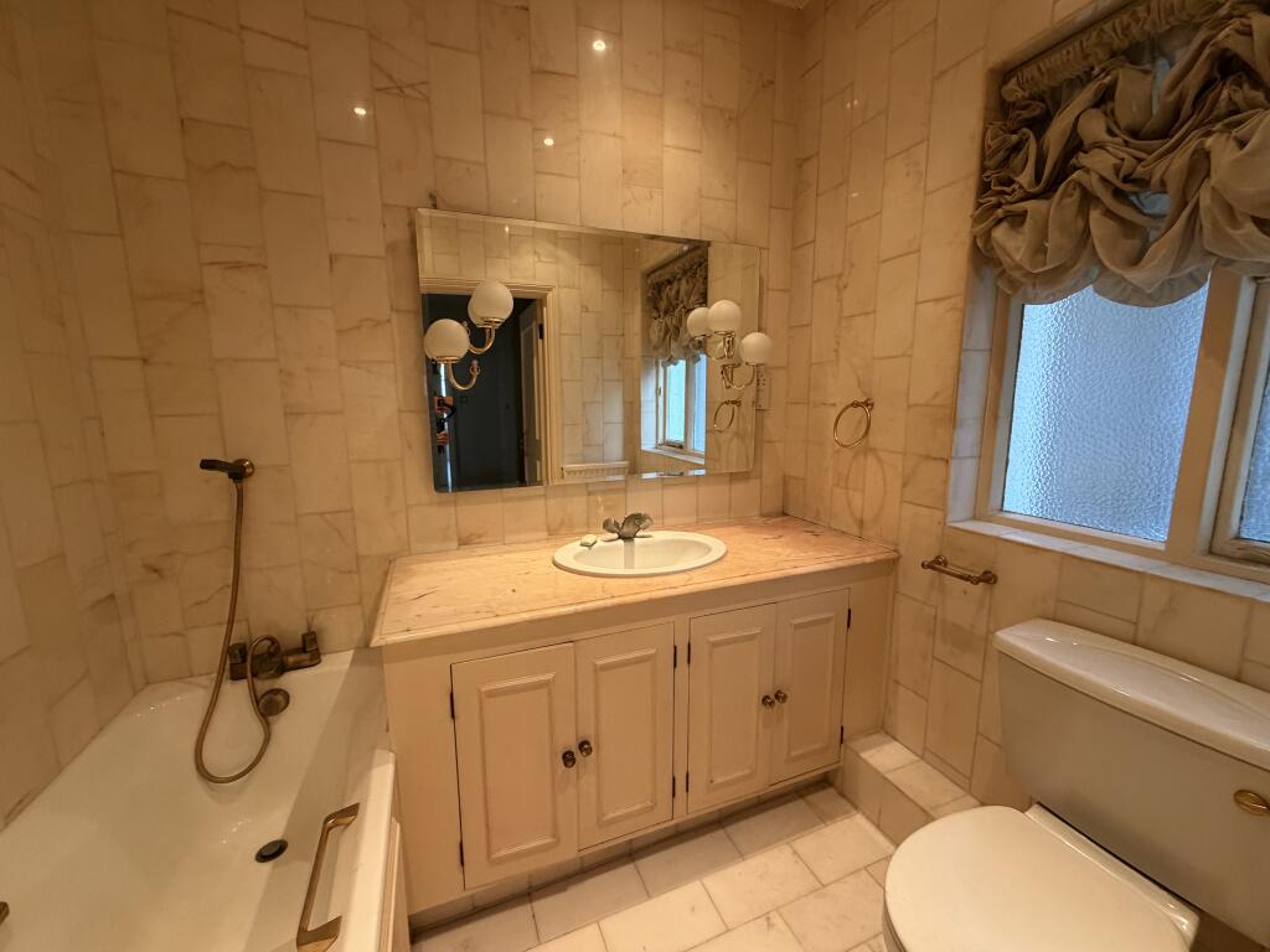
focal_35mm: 14
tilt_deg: -8.4
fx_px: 514
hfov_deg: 102.1
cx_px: 635
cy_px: 476
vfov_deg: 85.7
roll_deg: +0.9
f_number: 2.2
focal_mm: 2.22
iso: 320
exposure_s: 1/50
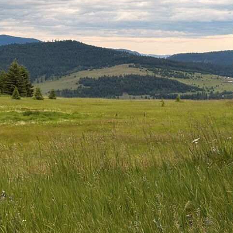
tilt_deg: -1.6
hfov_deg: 16.5
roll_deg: -0.3
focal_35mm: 103
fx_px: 784
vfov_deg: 16.8
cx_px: -8
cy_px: 62
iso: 64
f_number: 1.78
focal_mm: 6.76
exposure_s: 1/1623
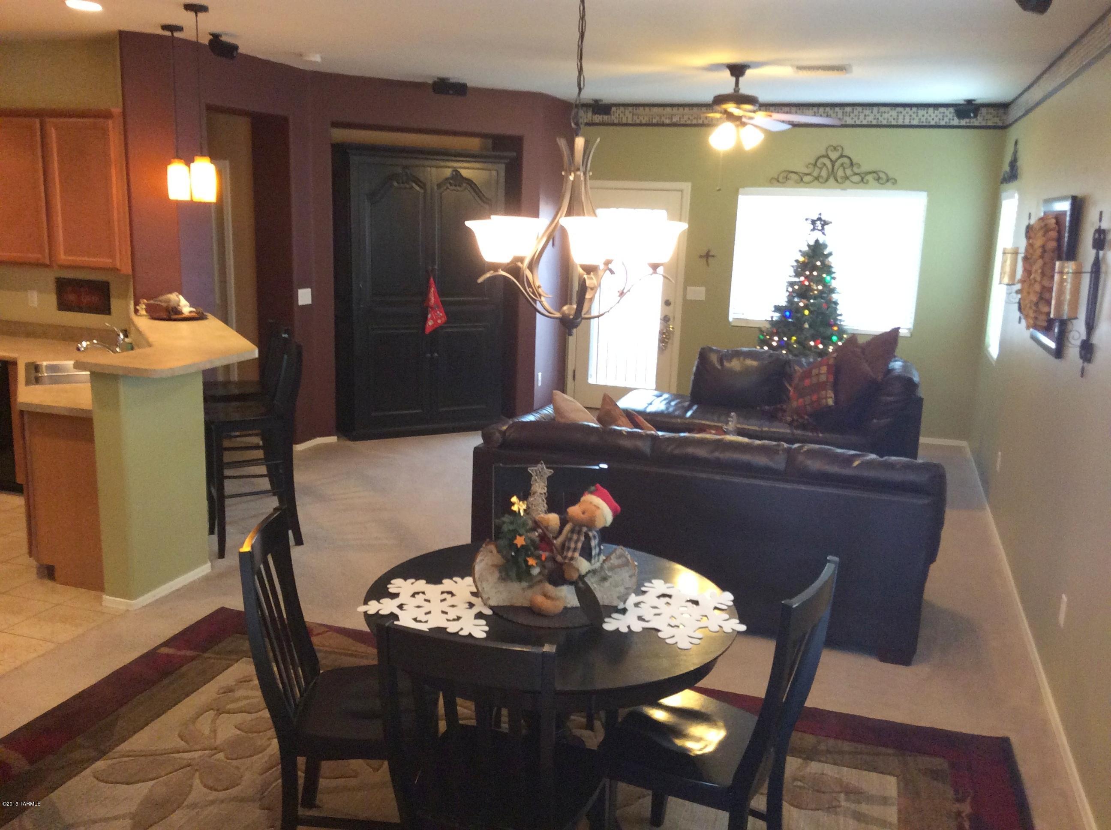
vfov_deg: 42.8
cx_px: 556
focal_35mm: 33
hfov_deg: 55.4
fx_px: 1058
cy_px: 415
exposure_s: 1/24
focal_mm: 3.3
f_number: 2.4
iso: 160
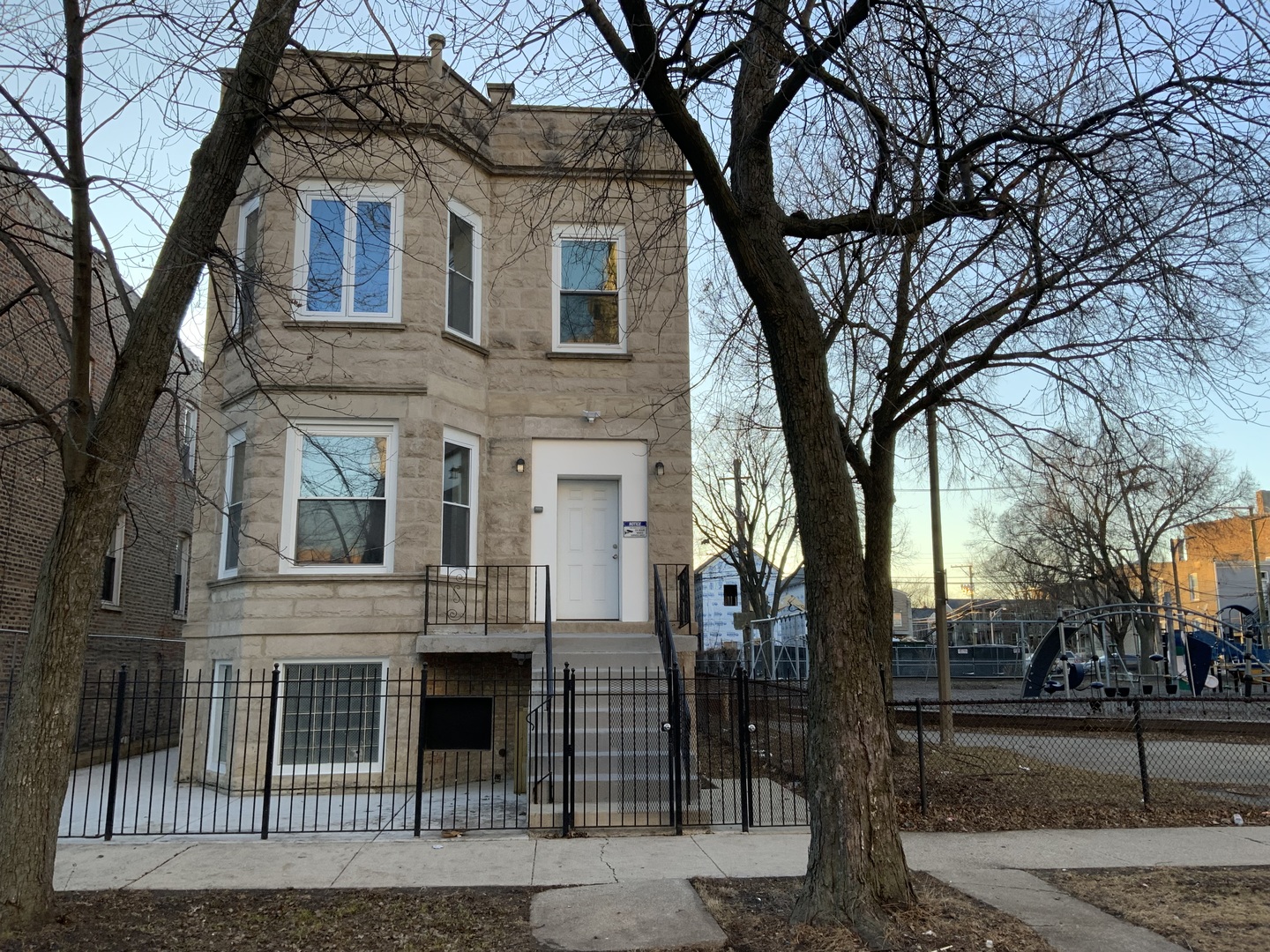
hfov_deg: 61.7
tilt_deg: +9.9
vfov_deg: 48.2
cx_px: 635
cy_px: 476
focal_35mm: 29
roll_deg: +0.1
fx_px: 1064
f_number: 1.8
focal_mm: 3
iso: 20
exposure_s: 1/122
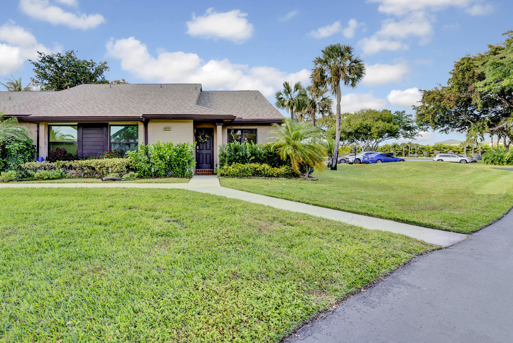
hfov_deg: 88.9
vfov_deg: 67.3
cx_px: 208
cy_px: 154
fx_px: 257
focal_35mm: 18
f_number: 9
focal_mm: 14
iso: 400
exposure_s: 1/250
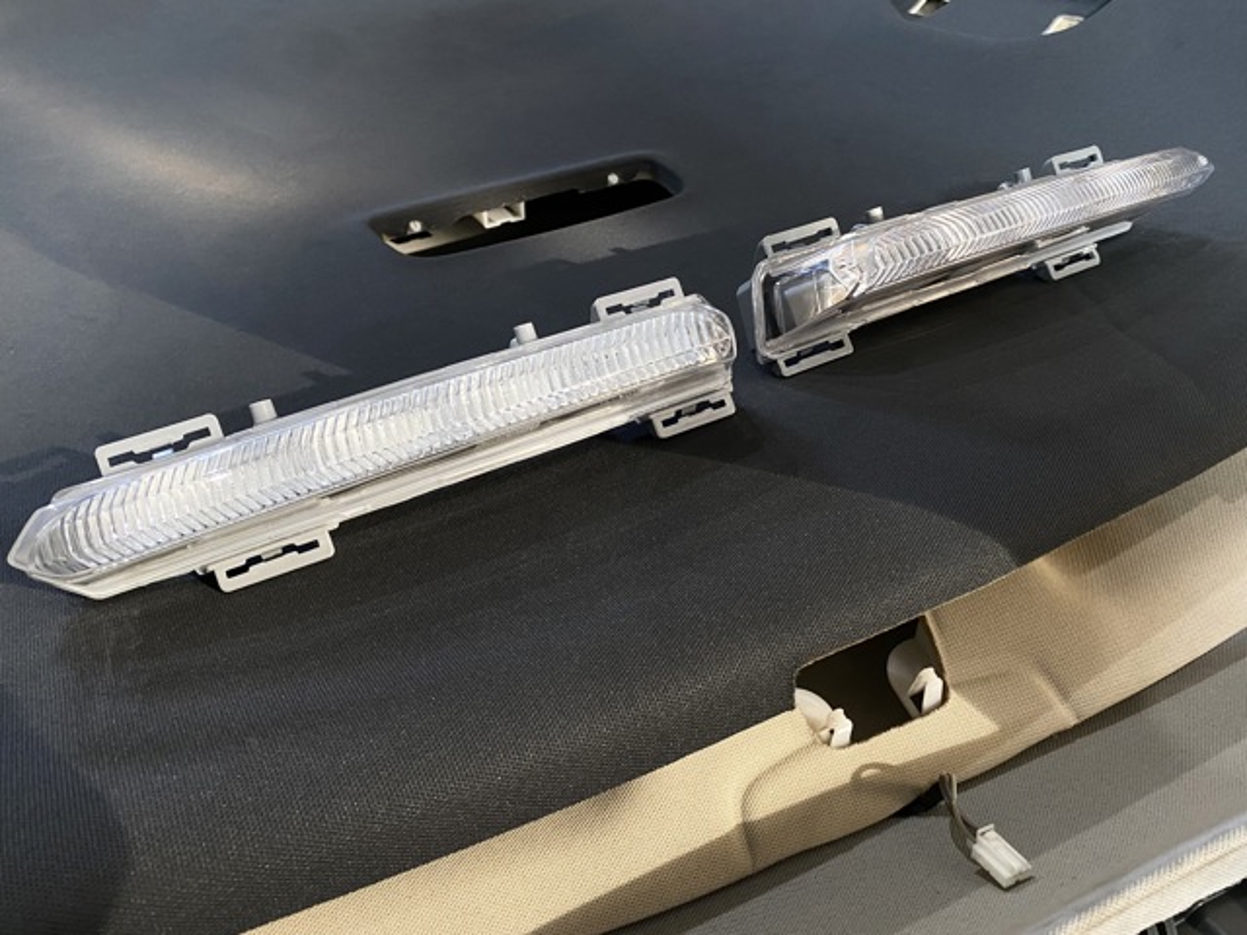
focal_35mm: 26
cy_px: 468
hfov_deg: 67.3
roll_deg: +2.3
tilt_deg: -35.3
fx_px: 937
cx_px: 624
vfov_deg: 53.1
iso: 320
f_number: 1.8
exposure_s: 1/50
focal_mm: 4.25
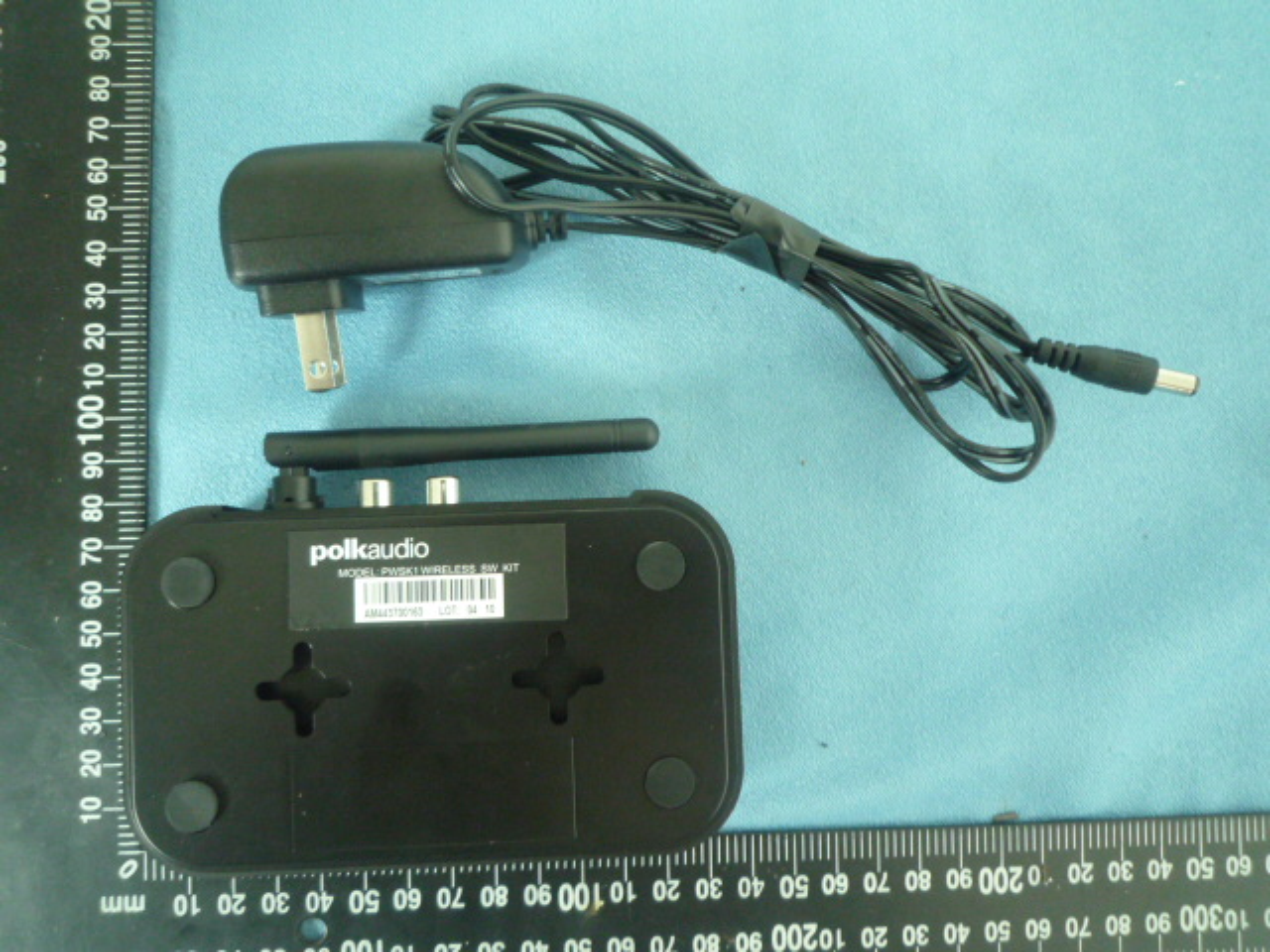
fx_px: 917
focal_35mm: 25
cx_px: 635
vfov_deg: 54.9
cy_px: 476
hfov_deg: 69.4
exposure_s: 1/13
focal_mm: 4.4
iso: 400
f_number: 2.8
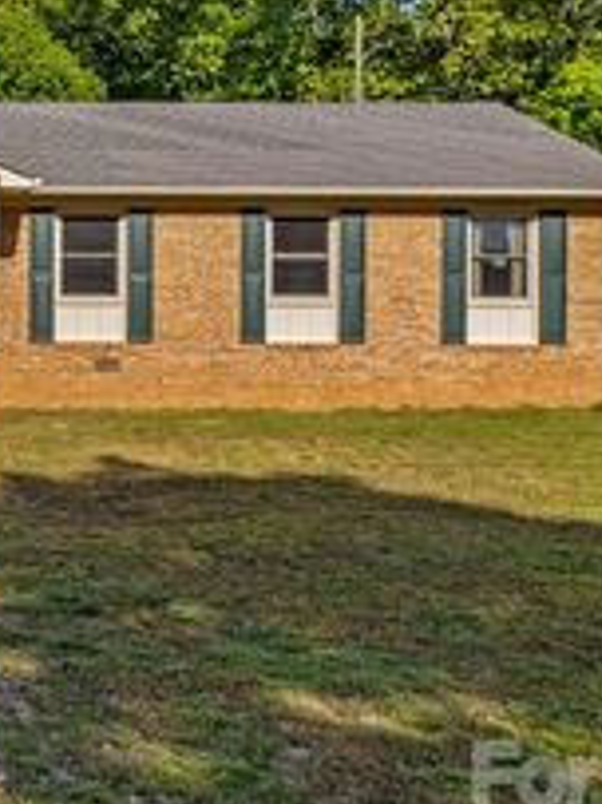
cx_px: -210
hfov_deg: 24.1
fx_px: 1207
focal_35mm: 52
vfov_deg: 36.5
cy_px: 271
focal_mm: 8.38
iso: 100
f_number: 2.8
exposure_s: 1/800
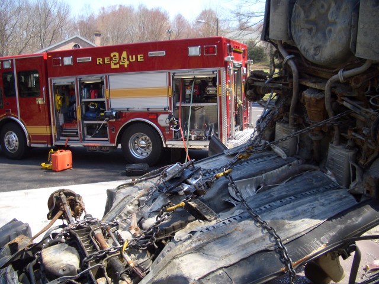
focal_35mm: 35
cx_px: 190
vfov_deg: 40.7
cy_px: 142
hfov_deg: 52.6
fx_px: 383
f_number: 2.6
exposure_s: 1/320
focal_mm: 5.8
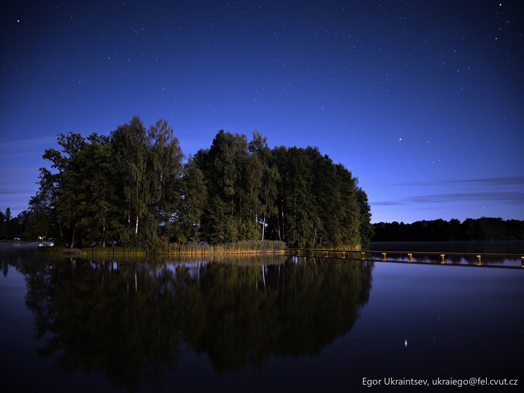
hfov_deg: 63.4
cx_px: 262
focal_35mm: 28
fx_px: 424
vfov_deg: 49.7
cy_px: 196
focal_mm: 35
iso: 800
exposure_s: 60
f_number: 4.5
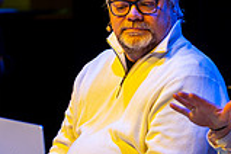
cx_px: 94
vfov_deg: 4.4
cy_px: 114
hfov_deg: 6.6
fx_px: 1995
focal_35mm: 311
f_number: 2
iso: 500
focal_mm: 85
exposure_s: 1/160
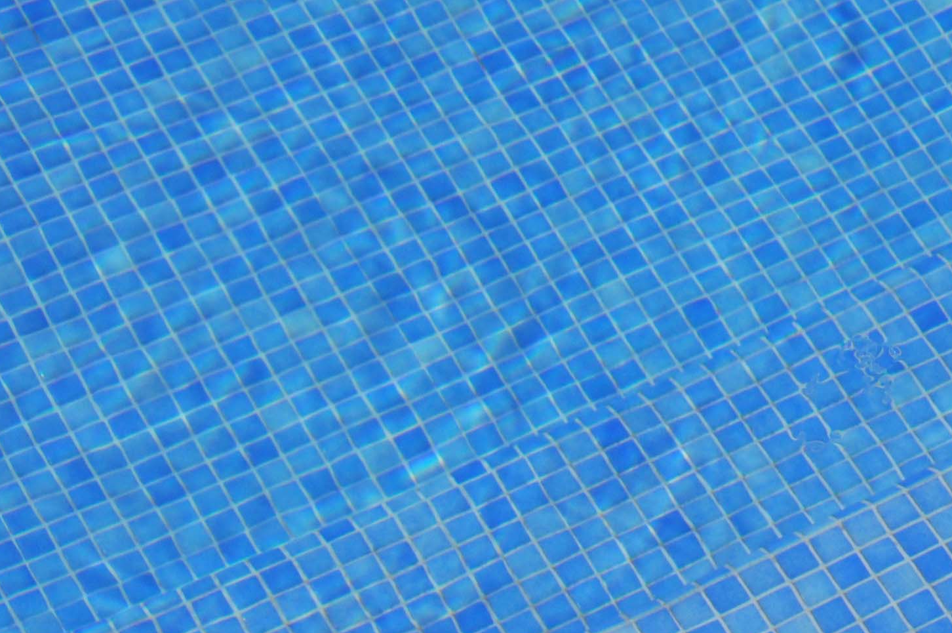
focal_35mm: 124
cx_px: 1358
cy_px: 682
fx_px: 3276
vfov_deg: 10.9
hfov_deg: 15.5
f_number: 13
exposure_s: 1/640
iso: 200
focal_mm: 28
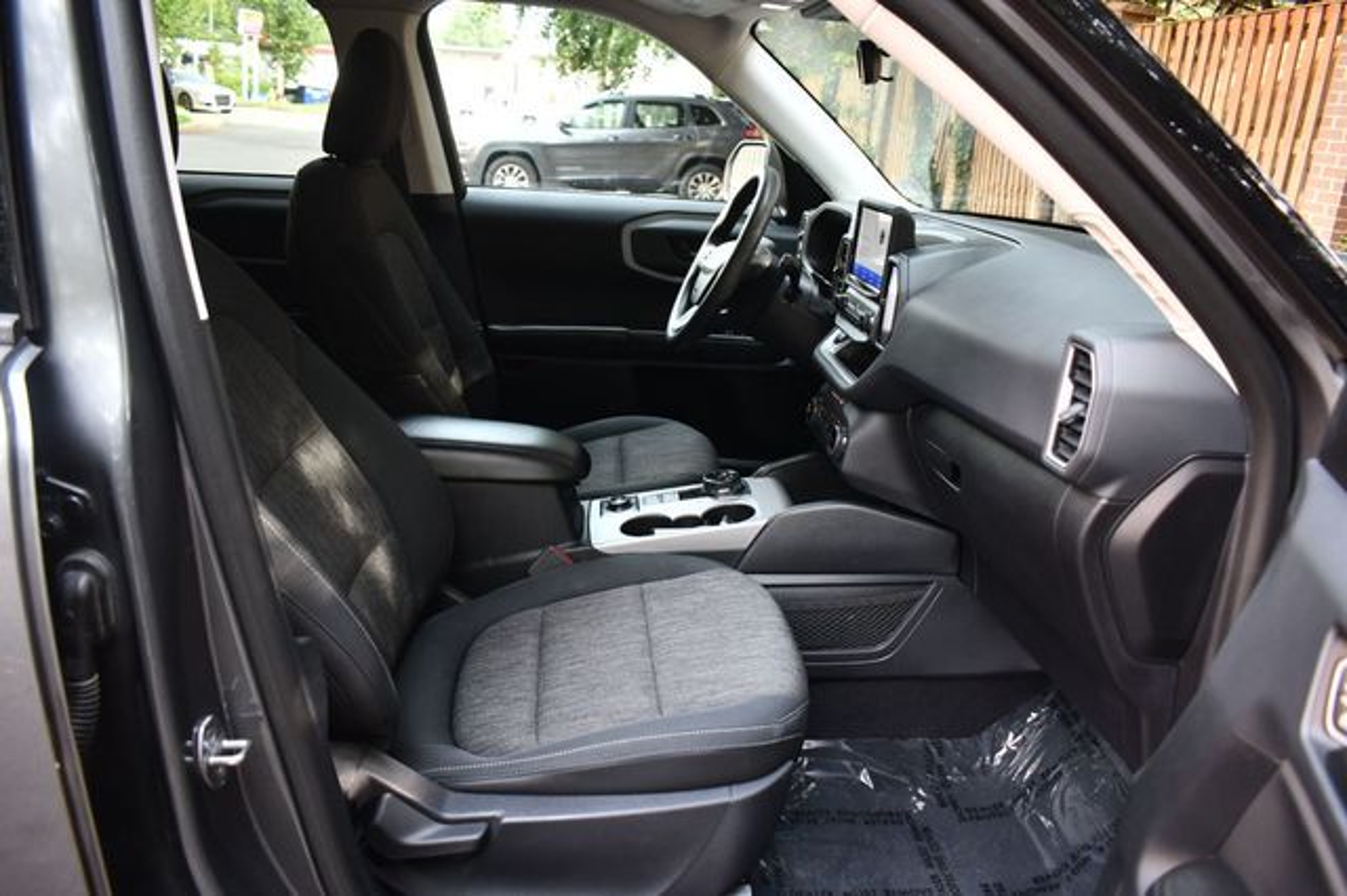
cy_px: 448
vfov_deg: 47.9
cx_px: 674
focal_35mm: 27
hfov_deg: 67.4
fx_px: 1010
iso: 800
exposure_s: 1/200
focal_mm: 18
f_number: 3.5
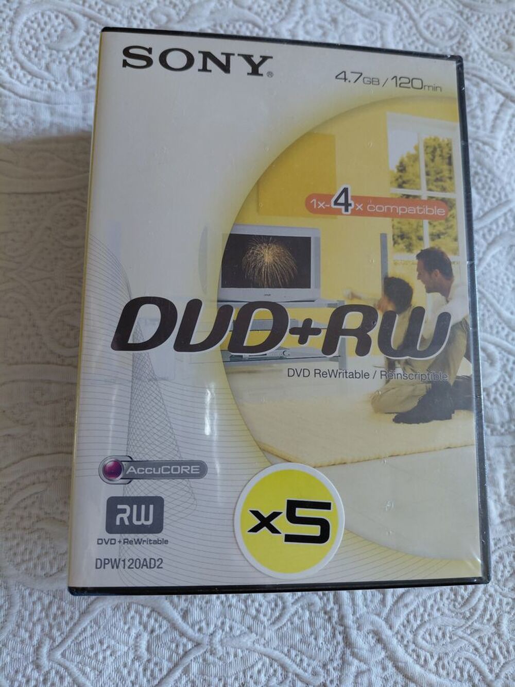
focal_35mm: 25
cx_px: 258
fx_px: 496
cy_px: 344
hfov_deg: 54.9
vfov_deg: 69.4
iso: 200
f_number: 1.8
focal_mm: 4.69
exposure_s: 1/50.1
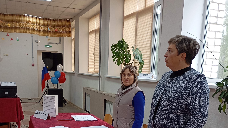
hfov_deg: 49.4
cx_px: 115
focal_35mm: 41
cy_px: 121
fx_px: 248
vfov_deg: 27.7
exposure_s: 1/50
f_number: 1.8
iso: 364
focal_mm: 4.27
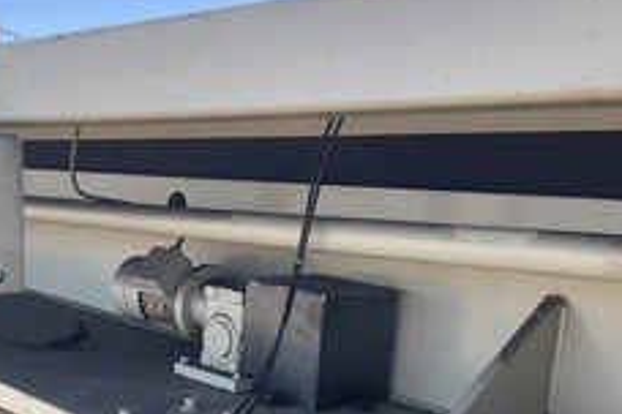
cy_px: 302
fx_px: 916
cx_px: 210
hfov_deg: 37.1
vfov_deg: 25.3
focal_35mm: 53
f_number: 1.8
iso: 25
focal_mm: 3
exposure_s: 1/504
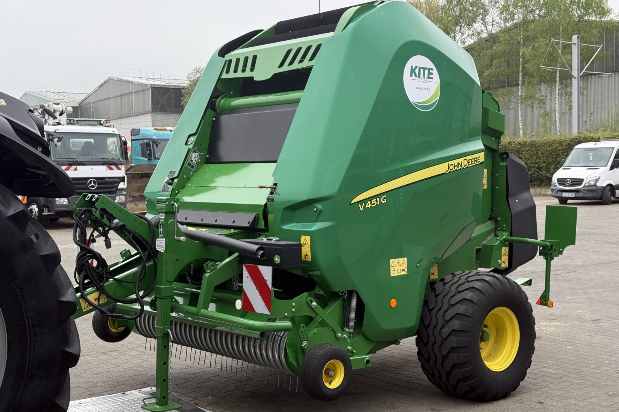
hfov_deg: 38.9
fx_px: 877
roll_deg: +0.6
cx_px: 309
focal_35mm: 51
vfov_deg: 26.5
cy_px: 200
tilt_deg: -1.2
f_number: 1.78
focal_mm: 6.76
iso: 80
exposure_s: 1/706
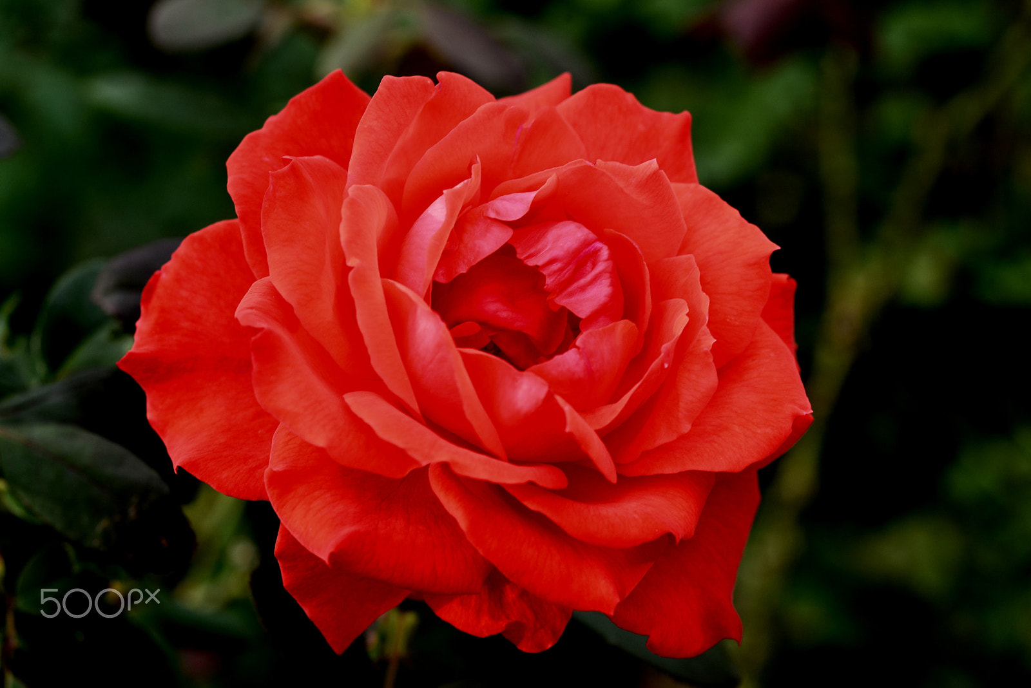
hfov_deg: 22.6
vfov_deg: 15.2
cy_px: 344
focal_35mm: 90
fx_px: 2578
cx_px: 516
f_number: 11
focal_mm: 90
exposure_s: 1/250
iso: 200
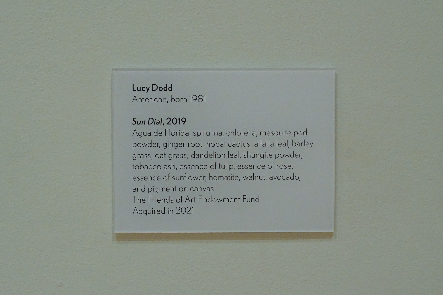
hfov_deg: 33.4
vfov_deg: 22.6
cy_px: 148
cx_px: 222
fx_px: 738
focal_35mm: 60
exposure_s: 1/100
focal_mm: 60
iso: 8000
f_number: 8
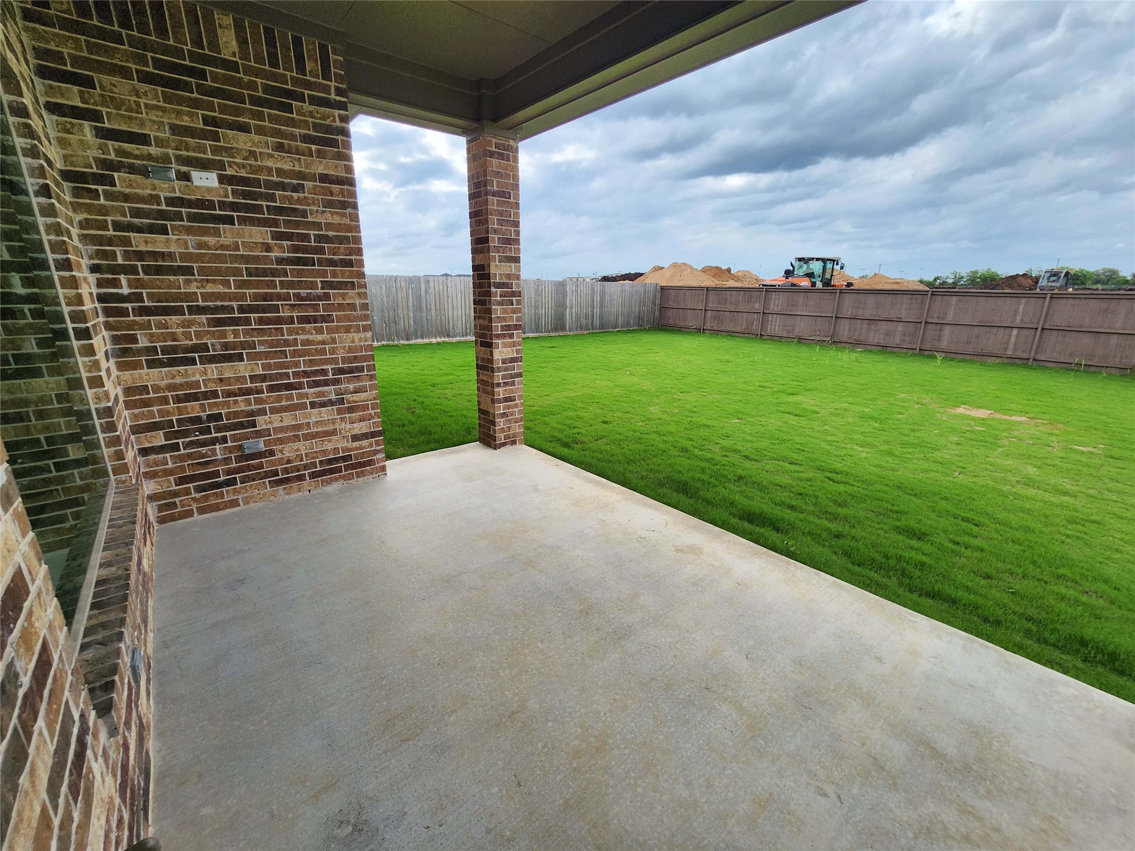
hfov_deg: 106.2
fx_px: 426
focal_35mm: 13
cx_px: 568
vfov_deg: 89.9
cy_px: 426
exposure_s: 1/633
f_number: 2.2
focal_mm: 2.2
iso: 50
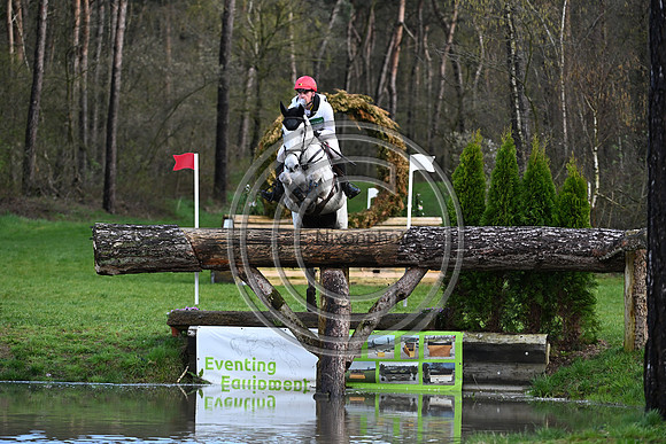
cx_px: 333
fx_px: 4441
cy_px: 222
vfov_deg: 5.7
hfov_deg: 8.6
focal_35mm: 240
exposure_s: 1/1250
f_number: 5.6
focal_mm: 240
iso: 1400
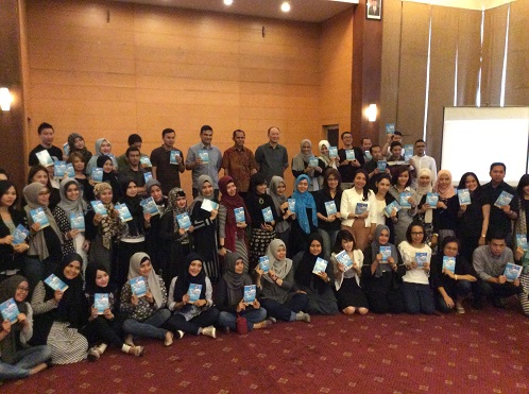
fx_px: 488
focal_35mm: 32
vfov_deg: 44.0
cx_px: 264
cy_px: 197
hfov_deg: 56.9
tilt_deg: -6.7
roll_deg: +0.0
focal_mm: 3.3
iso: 640
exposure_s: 1/15
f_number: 2.4
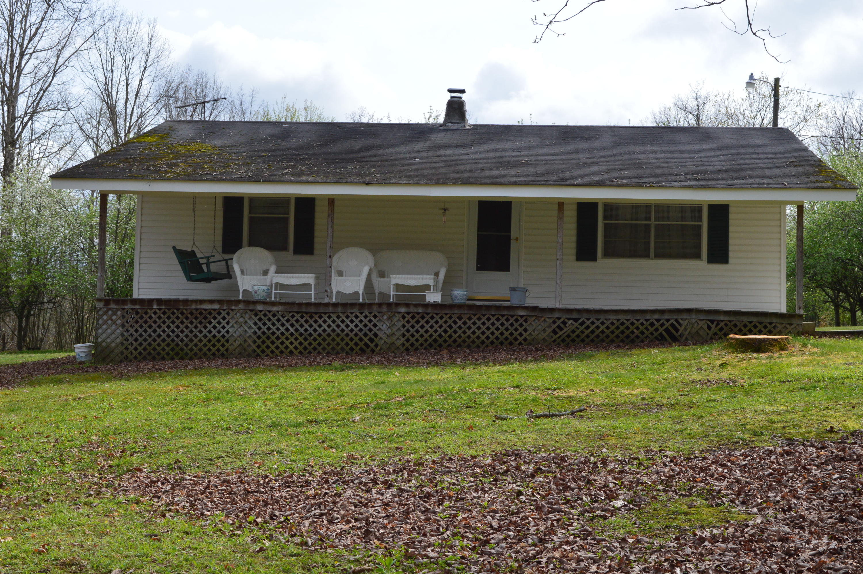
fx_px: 1293
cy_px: 287
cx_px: 432
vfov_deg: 25.0
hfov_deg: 36.9
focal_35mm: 54
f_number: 11
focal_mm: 36
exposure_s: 1/320
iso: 400
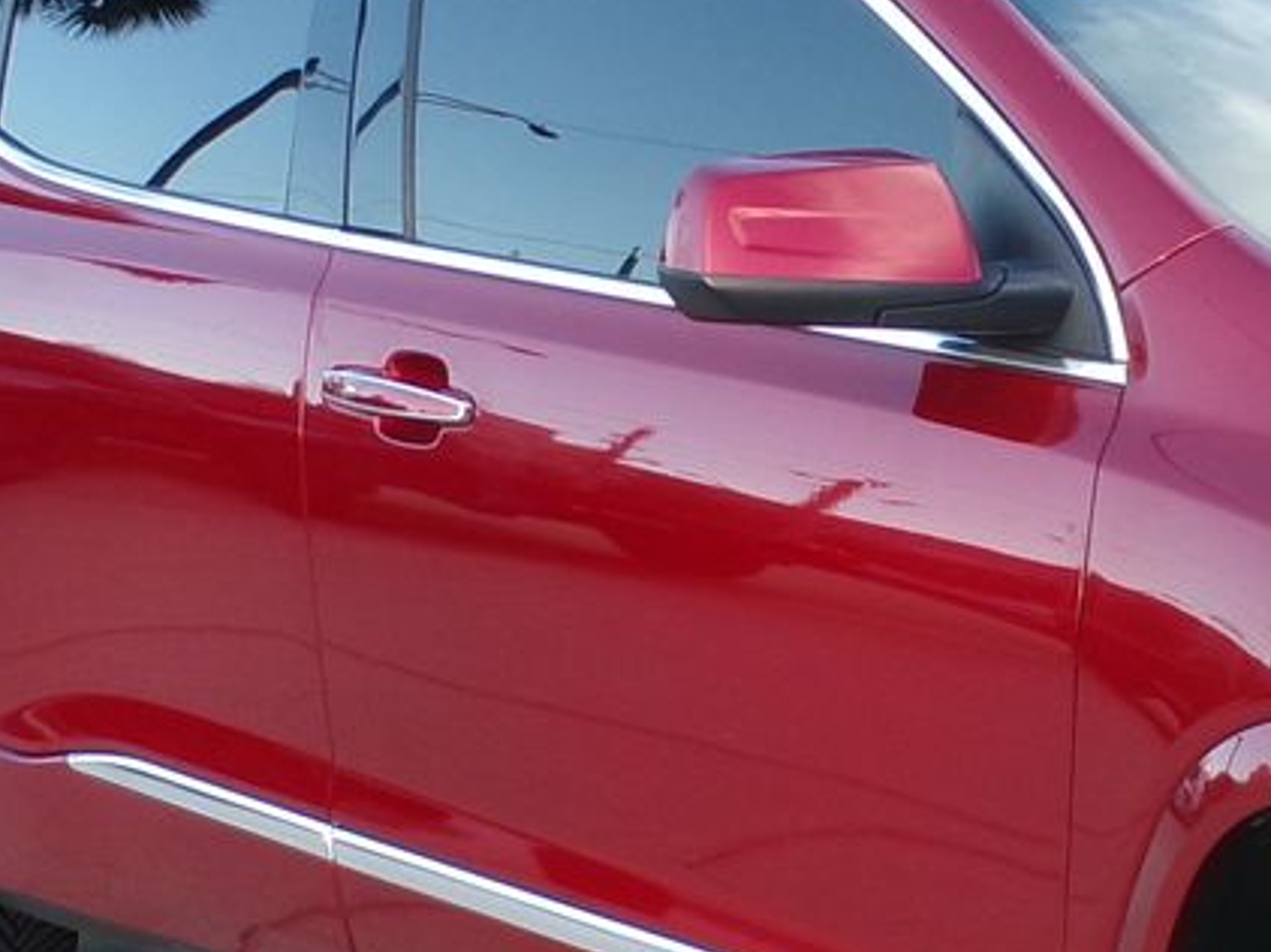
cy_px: 895
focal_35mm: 91
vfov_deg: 16.0
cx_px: 1416
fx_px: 3339
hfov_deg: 20.5
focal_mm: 4.3
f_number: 4.4
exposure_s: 1/70
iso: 100
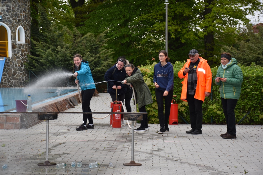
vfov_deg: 13.8
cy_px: 88
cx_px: 132
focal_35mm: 99
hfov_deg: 20.6
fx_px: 723
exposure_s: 1/125
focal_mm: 66
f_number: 5.6
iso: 200
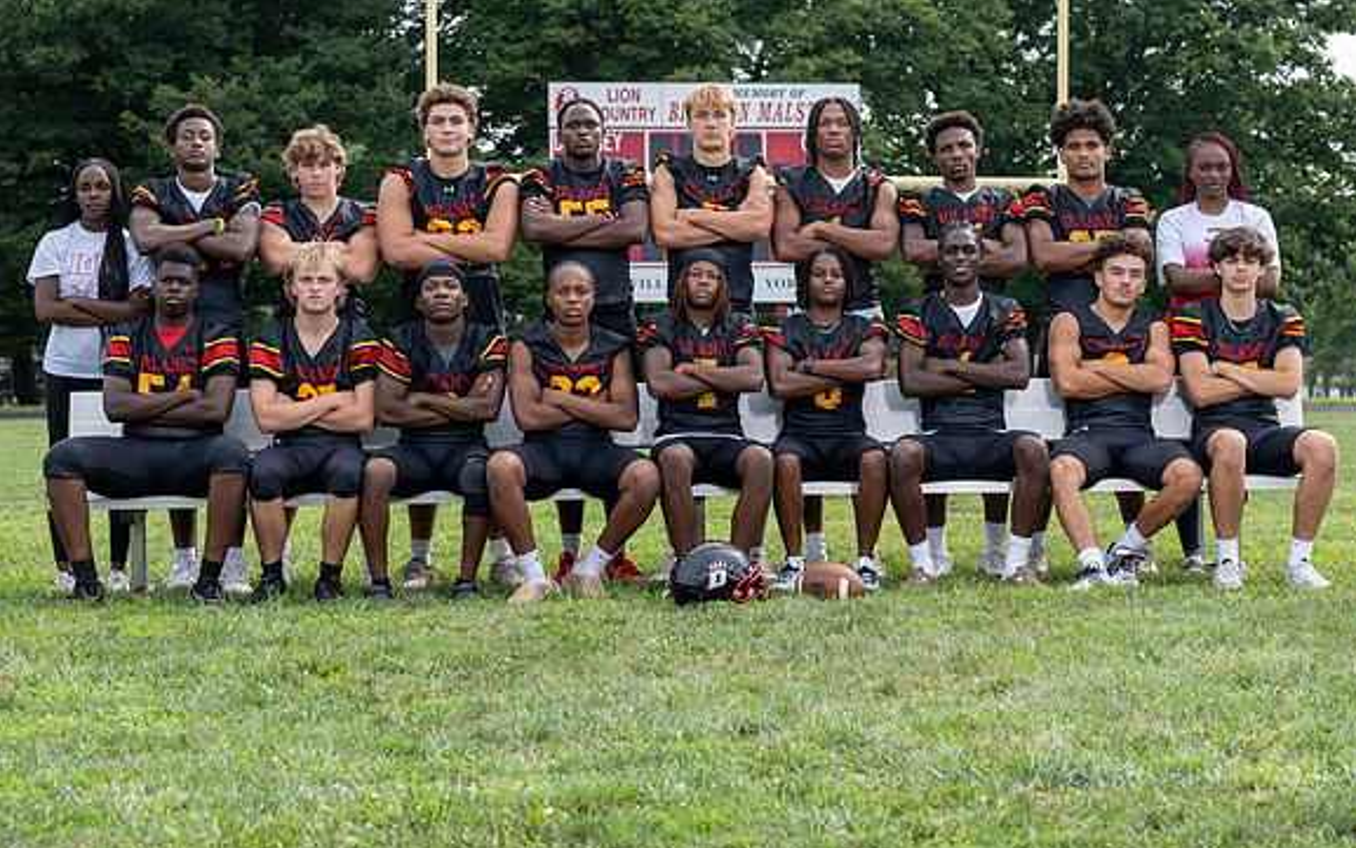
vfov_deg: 14.5
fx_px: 3327
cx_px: 772
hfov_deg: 23.0
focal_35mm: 90
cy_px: 350
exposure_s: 1/125
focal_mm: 70
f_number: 6.3
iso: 100
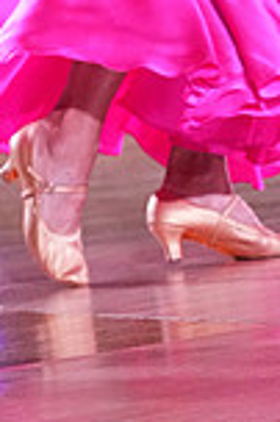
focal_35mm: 416
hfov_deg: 3.3
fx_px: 4864
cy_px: -242
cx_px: -18
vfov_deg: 4.9
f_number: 4.5
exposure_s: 1/400
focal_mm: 109
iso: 8000
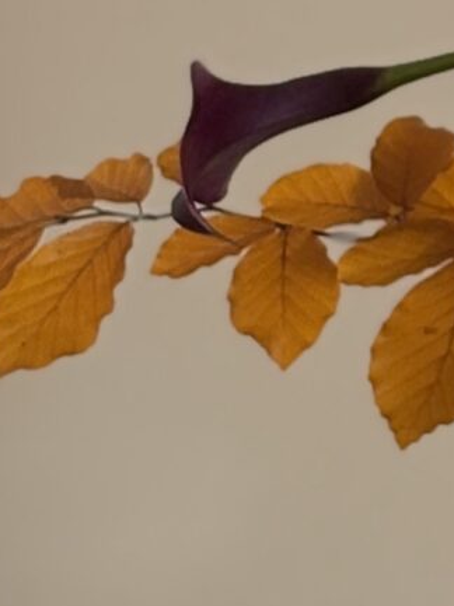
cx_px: 1312
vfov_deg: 6.4
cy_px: -248
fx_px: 5386
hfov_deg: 4.6
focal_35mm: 308
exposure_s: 1/232
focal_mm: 5.96
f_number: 1.6
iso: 64
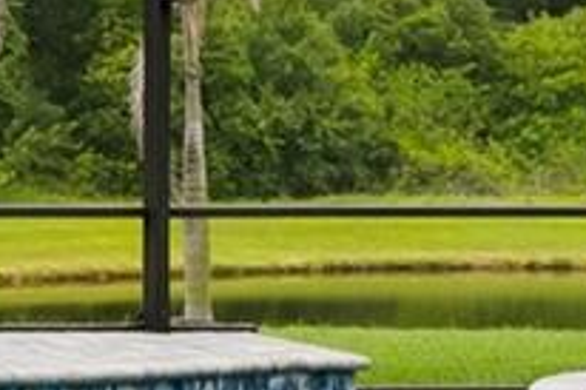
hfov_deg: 16.4
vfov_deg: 13.5
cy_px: 98
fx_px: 1643
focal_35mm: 101
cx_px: -512
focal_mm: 13
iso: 400
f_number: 11
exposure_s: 1/60
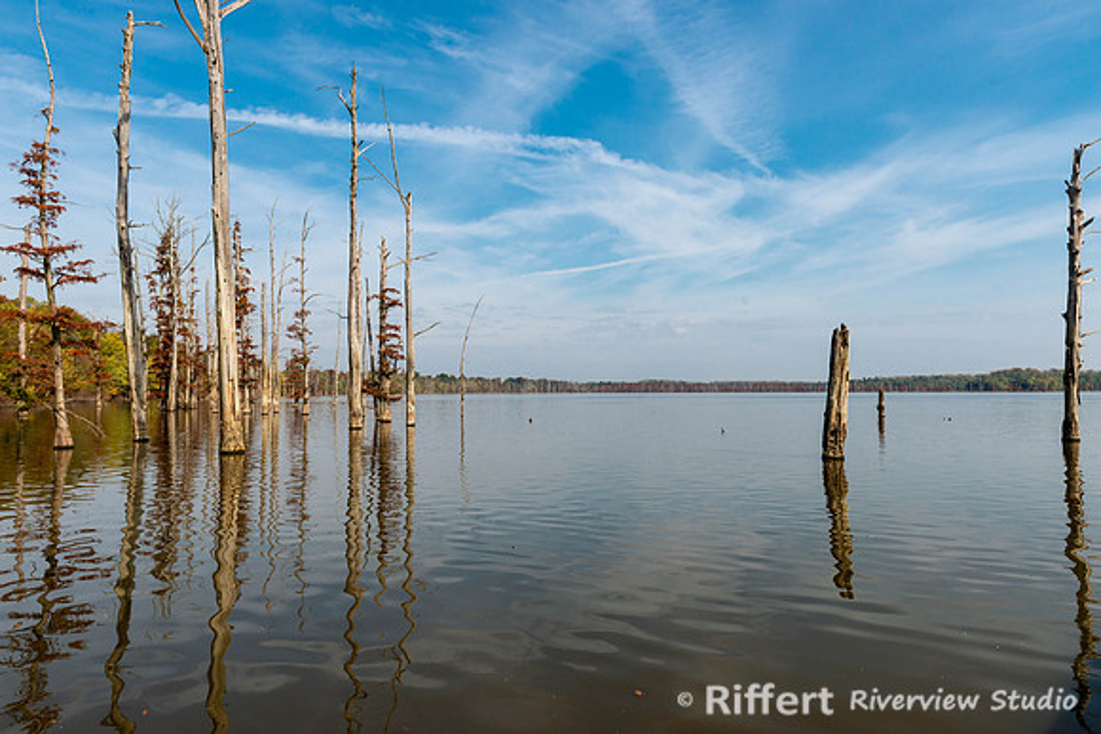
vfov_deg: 52.7
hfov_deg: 73.2
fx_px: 742
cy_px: 367
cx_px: 551
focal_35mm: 24
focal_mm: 24
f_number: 9
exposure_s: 1/1250
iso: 400
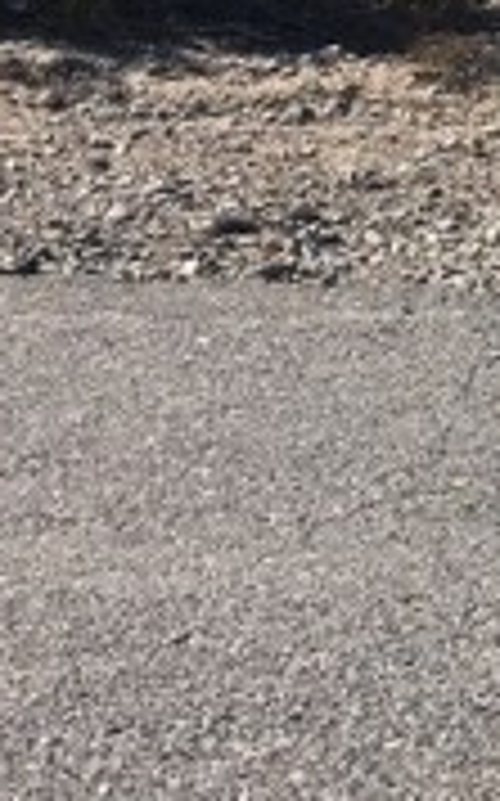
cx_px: 1027
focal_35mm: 133
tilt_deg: -4.1
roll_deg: -0.6
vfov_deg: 15.1
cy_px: -171
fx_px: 2904
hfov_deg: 9.2
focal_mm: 4.15
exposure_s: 1/2481
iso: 25
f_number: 2.2
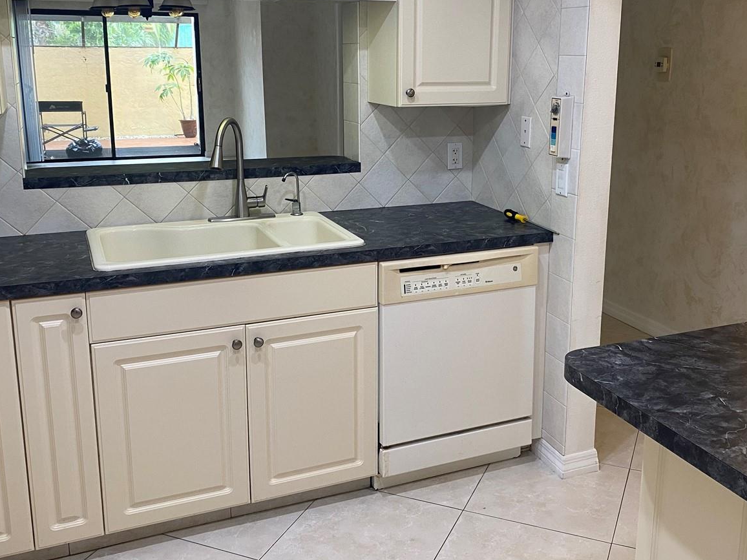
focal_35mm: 36
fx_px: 777
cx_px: 421
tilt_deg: -11.6
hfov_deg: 51.2
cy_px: 228
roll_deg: -0.9
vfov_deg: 39.5
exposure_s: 1/60
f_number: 1.8
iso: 80
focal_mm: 4.25
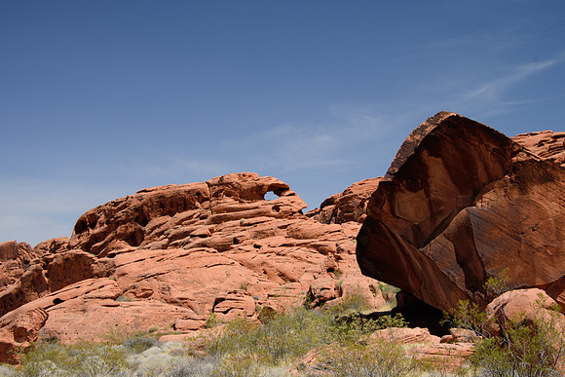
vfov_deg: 28.1
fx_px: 753
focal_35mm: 48
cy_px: 188
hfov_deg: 41.1
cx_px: 282
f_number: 8
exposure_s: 1/160
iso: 200
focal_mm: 32
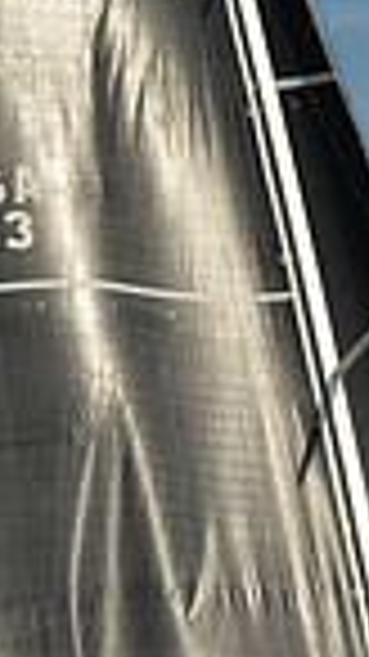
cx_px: 290
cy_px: 382
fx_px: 5068
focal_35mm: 291
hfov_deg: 4.2
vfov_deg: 7.4
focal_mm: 70
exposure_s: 1/1600
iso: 280
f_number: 9
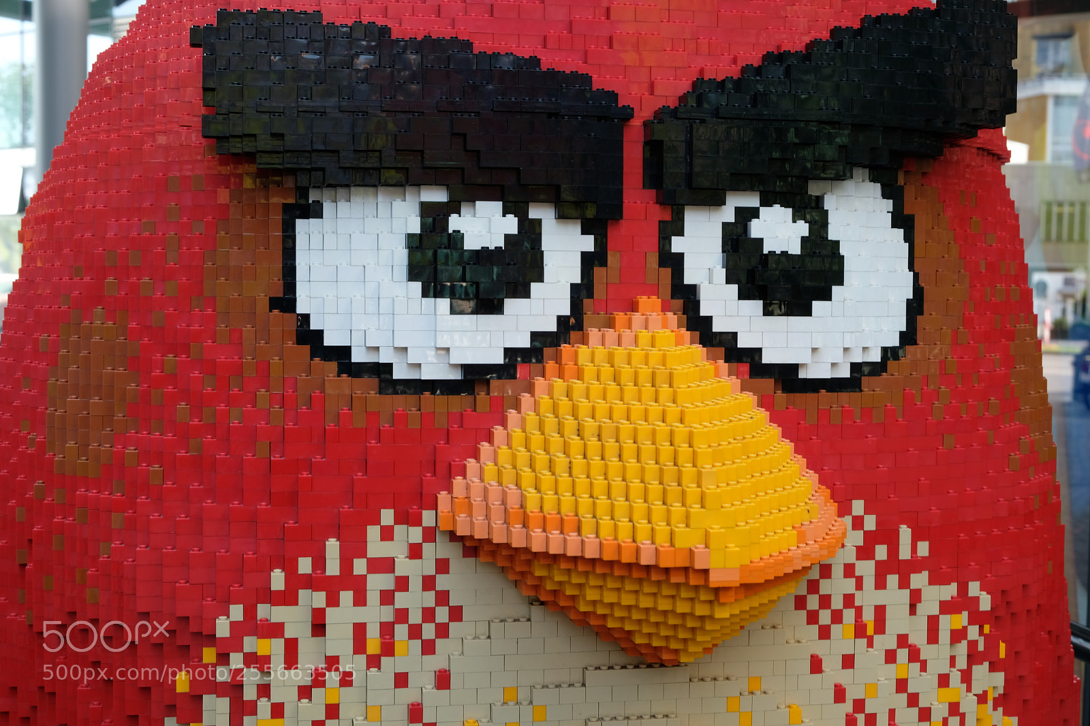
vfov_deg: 27.5
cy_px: 363
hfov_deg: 40.4
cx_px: 545
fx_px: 1483
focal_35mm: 49
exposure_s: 1/26
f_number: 9
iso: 200
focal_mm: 32.9
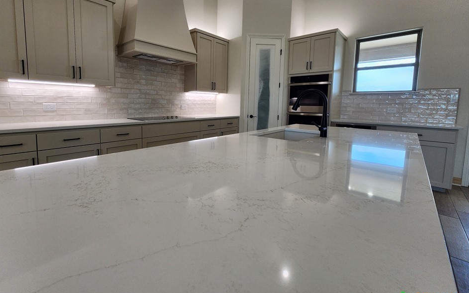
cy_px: 125
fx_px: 192
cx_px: 215
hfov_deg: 101.2
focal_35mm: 15
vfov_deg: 74.3
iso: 100
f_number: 2.2
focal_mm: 2.2
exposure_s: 1/120
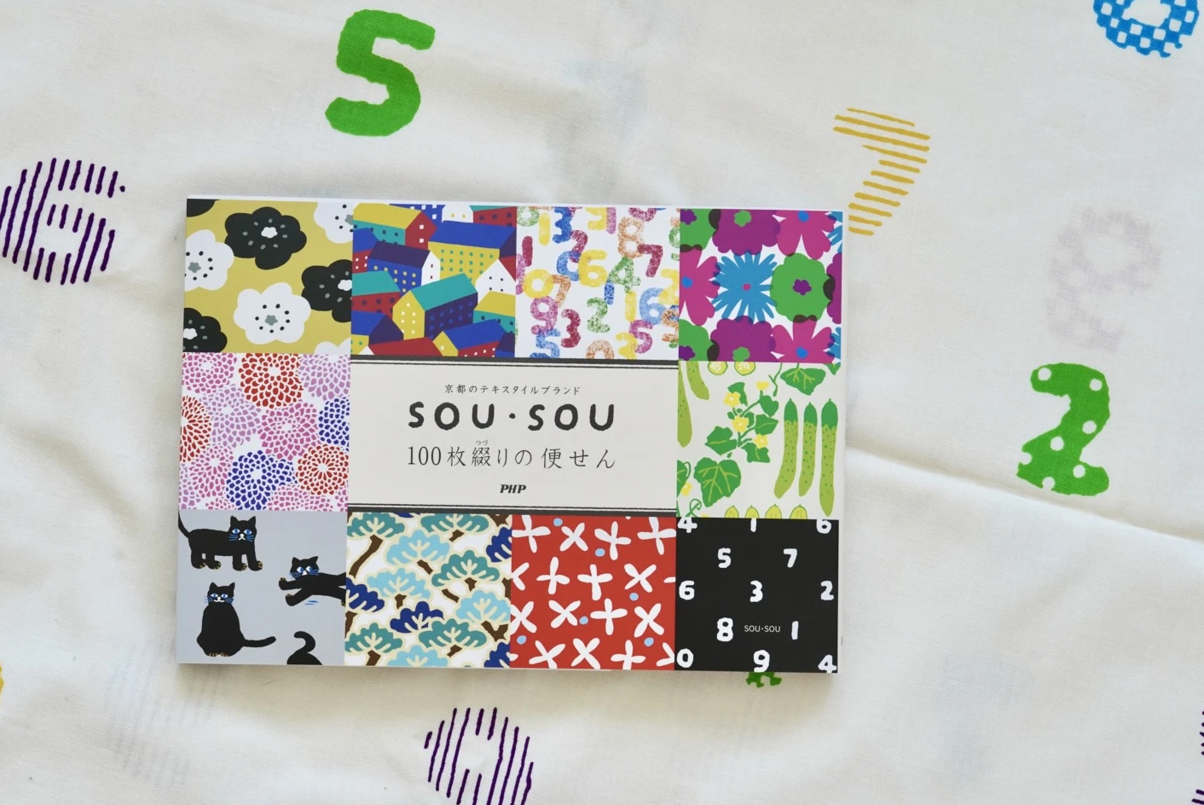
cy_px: 442
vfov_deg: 13.3
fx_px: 3448
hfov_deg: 19.8
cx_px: 549
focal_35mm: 103
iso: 1250
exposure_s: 1/100
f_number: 9
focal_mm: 90
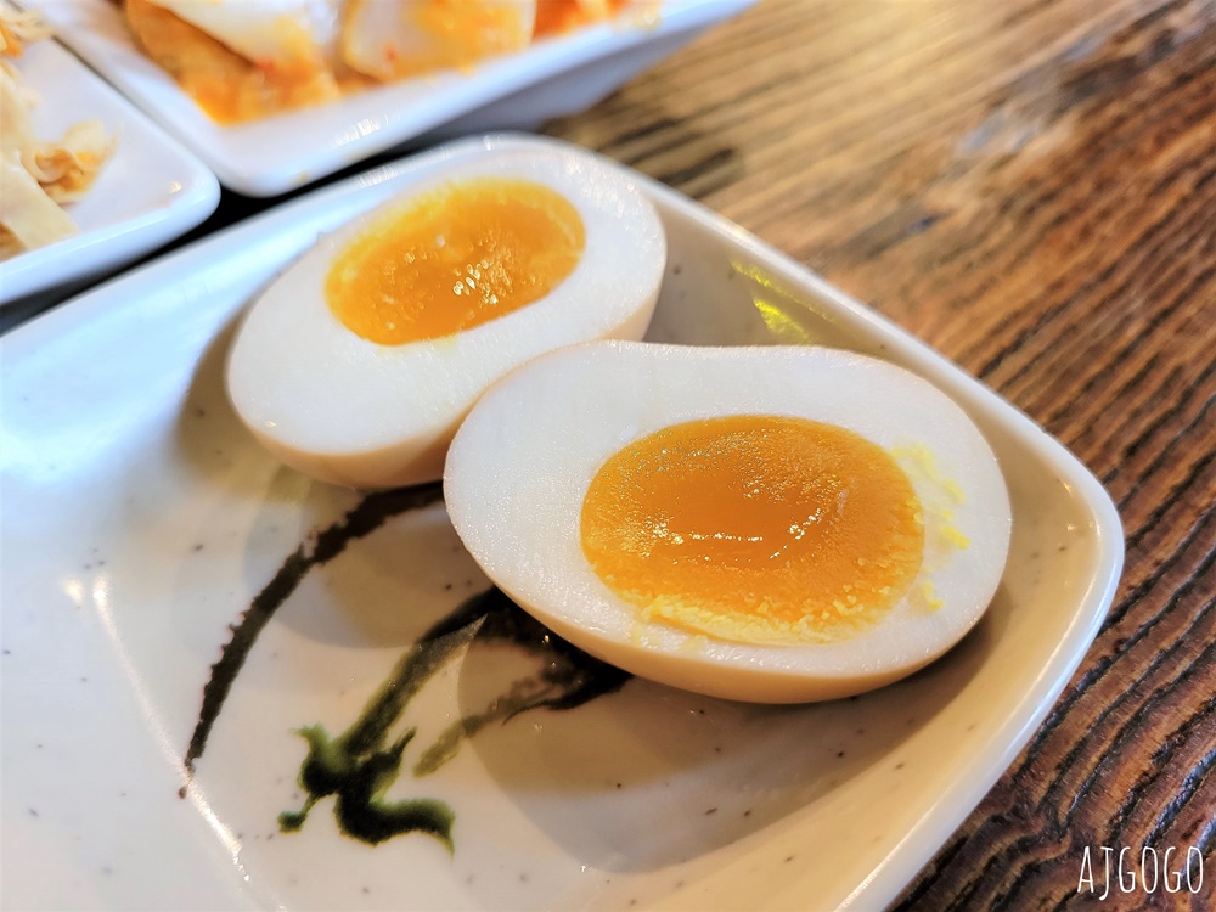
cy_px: 456
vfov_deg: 53.1
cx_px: 608
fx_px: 913
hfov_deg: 67.3
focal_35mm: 26
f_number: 1.8
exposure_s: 1/40
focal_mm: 5.4
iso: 320
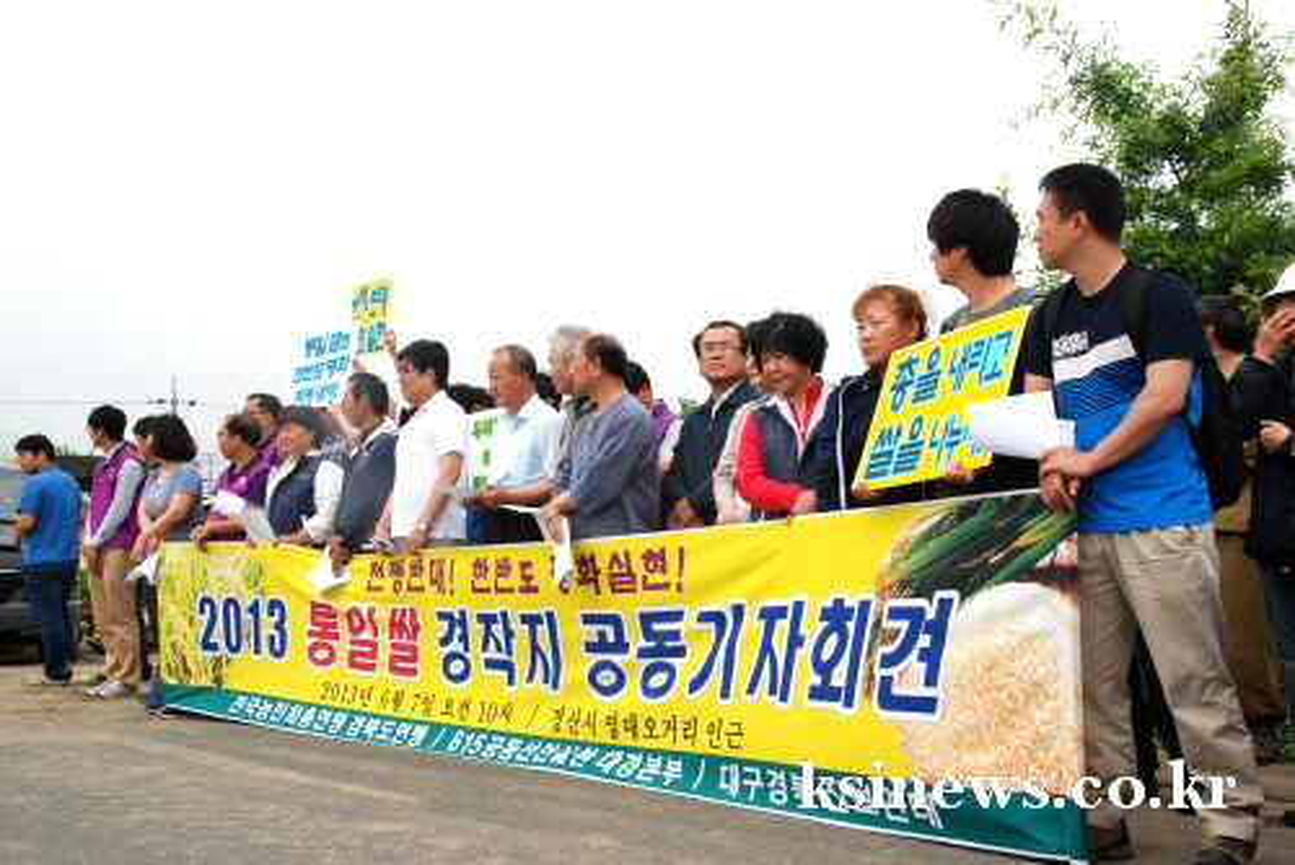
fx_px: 1566
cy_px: 432
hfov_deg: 44.9
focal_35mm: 44
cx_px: 648
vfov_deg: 30.9
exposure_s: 1/800
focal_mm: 29
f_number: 14
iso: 800
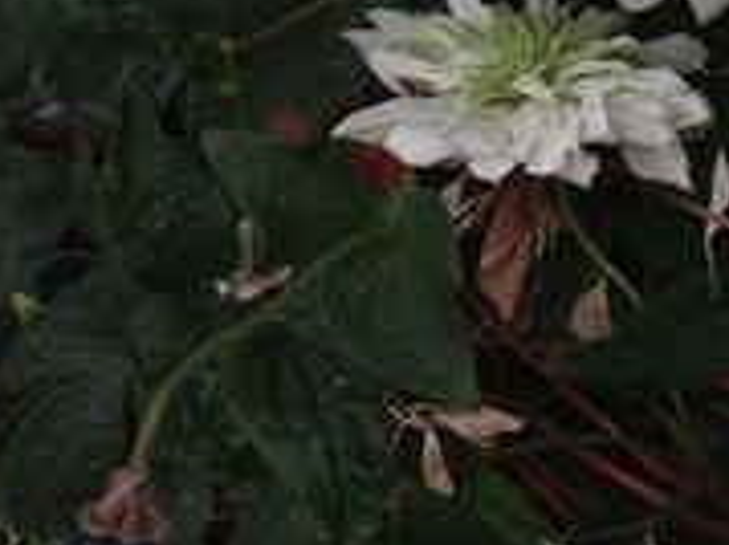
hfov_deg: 21.1
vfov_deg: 16.3
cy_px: -61
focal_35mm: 88
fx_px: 1852
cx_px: 810
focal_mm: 4.28
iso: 50
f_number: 2.4
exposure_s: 1/345
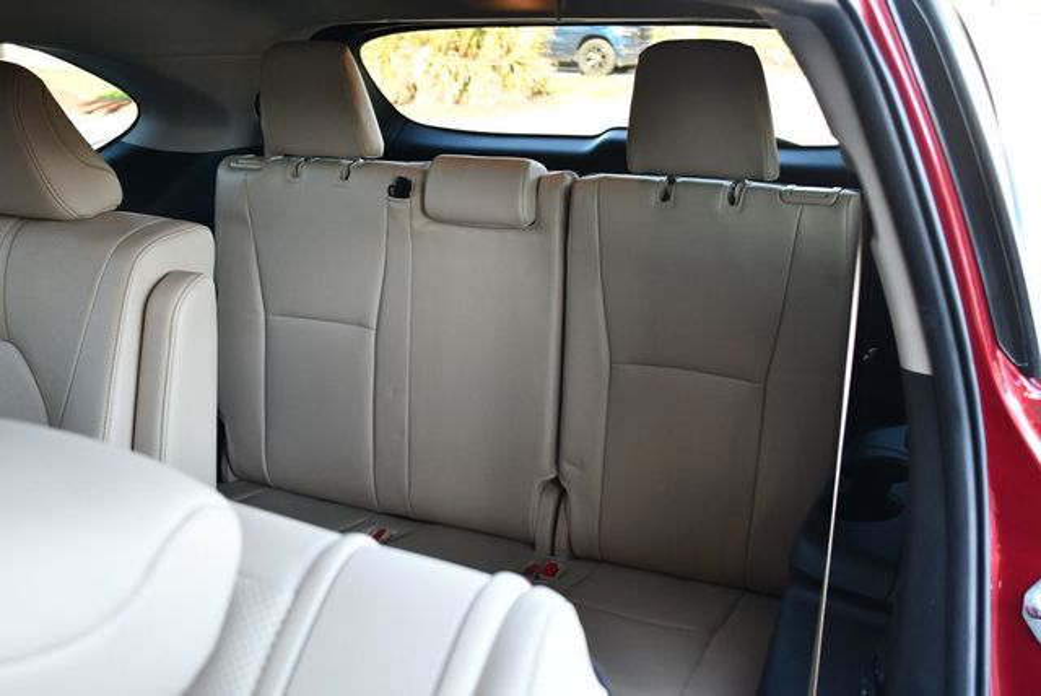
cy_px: 348
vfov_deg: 36.9
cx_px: 520
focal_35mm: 36
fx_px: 1042
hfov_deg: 53.1
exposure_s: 1/200
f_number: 3.5
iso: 800
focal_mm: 18
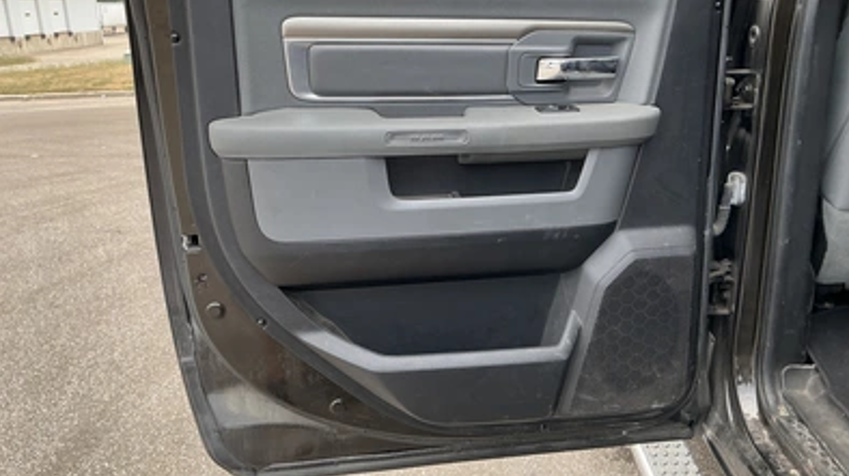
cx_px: 422
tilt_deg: -14.5
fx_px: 697
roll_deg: +3.8
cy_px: 211
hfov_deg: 62.7
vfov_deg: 37.7
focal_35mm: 31
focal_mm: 3
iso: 20
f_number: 1.8
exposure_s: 1/238
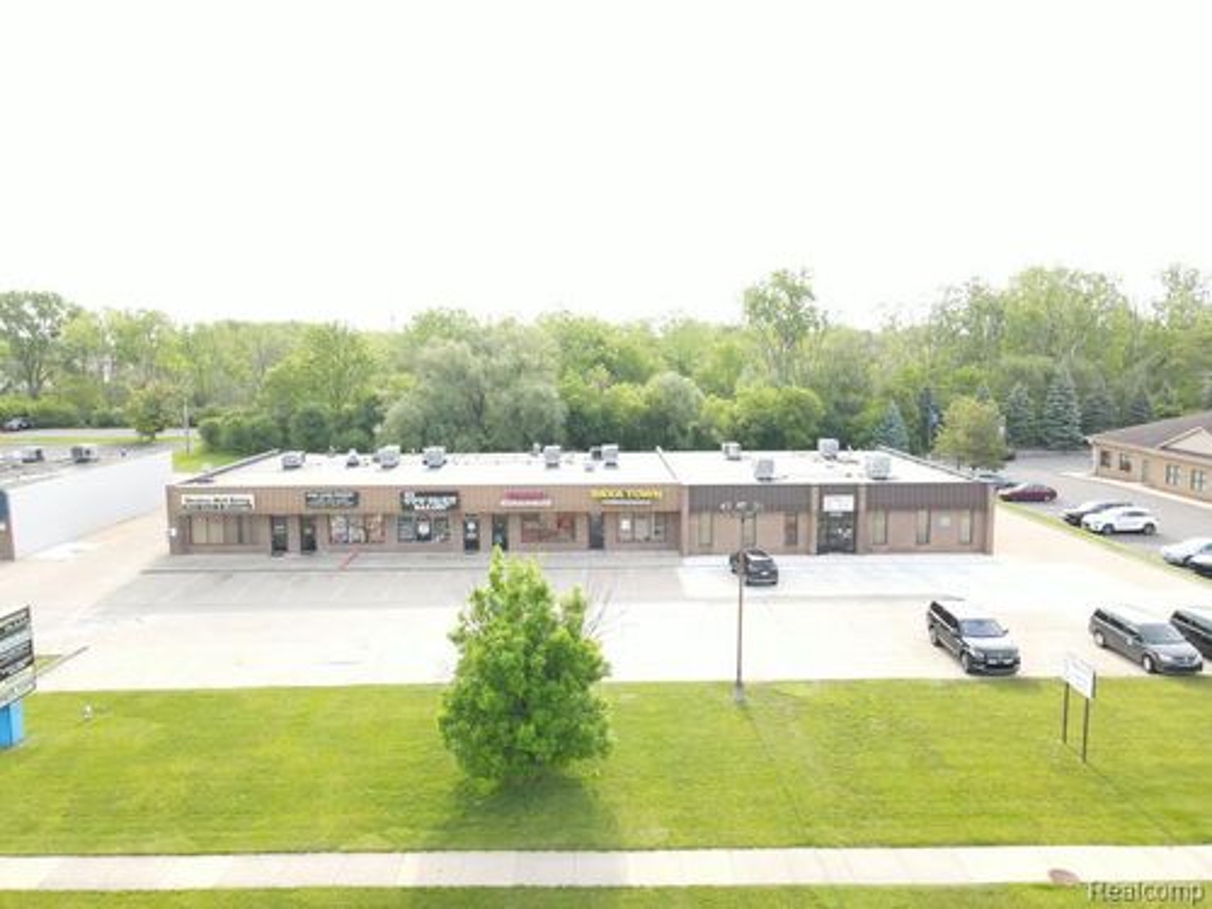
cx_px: 606
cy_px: 454
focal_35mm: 24
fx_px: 840
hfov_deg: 71.6
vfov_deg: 56.8
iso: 100
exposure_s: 1/100
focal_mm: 4.5
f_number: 2.8
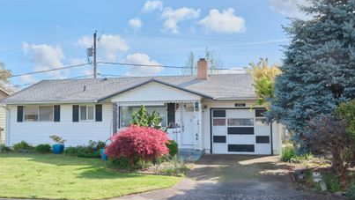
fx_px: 367
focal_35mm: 39
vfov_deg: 30.4
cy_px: 89
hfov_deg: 51.3
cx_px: 143
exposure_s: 1/250
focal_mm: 20.2
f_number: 6.4
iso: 125
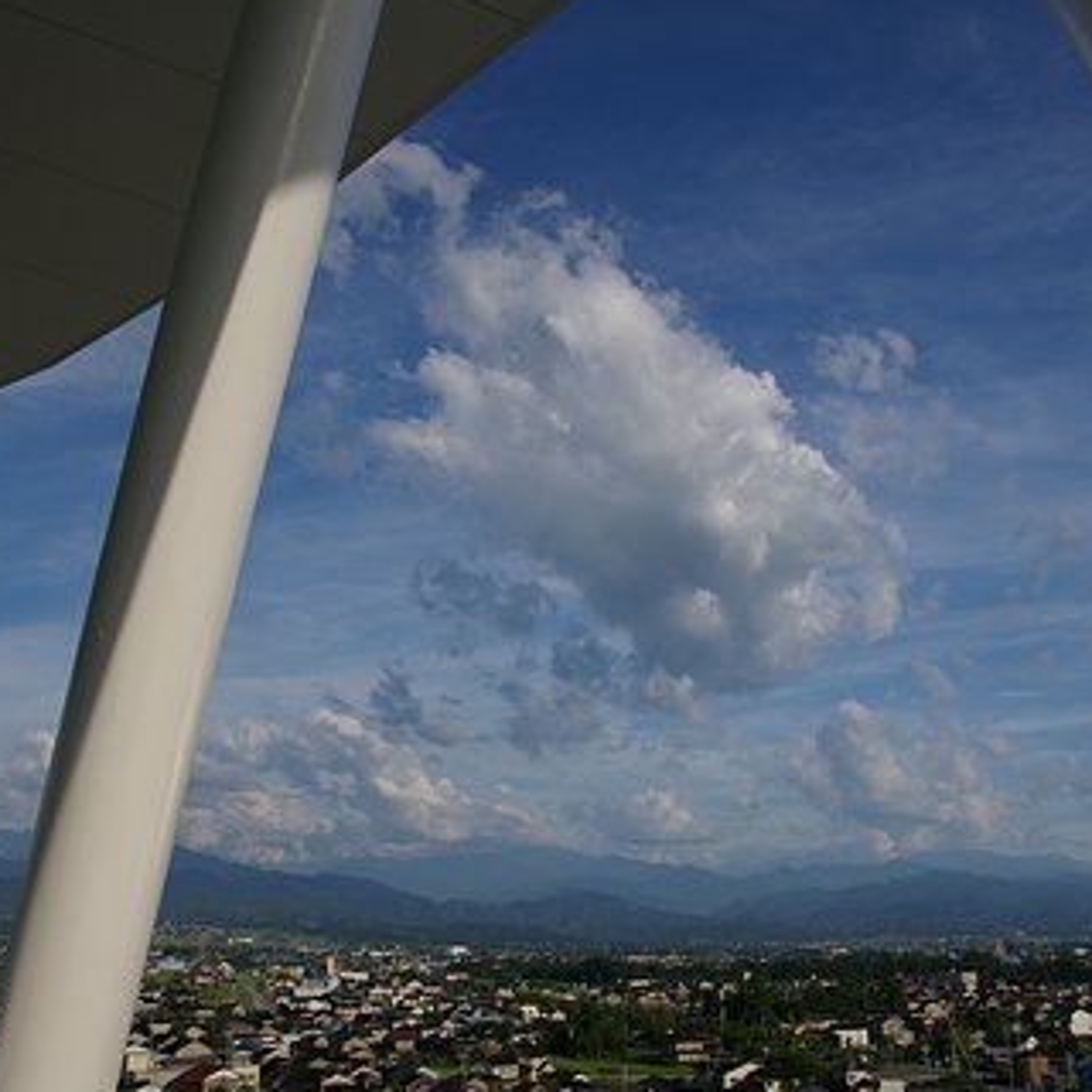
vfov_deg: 47.6
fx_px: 1238
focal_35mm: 35
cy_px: 539
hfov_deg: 47.6
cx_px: 502
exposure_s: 1/320
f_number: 8
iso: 200
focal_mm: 17
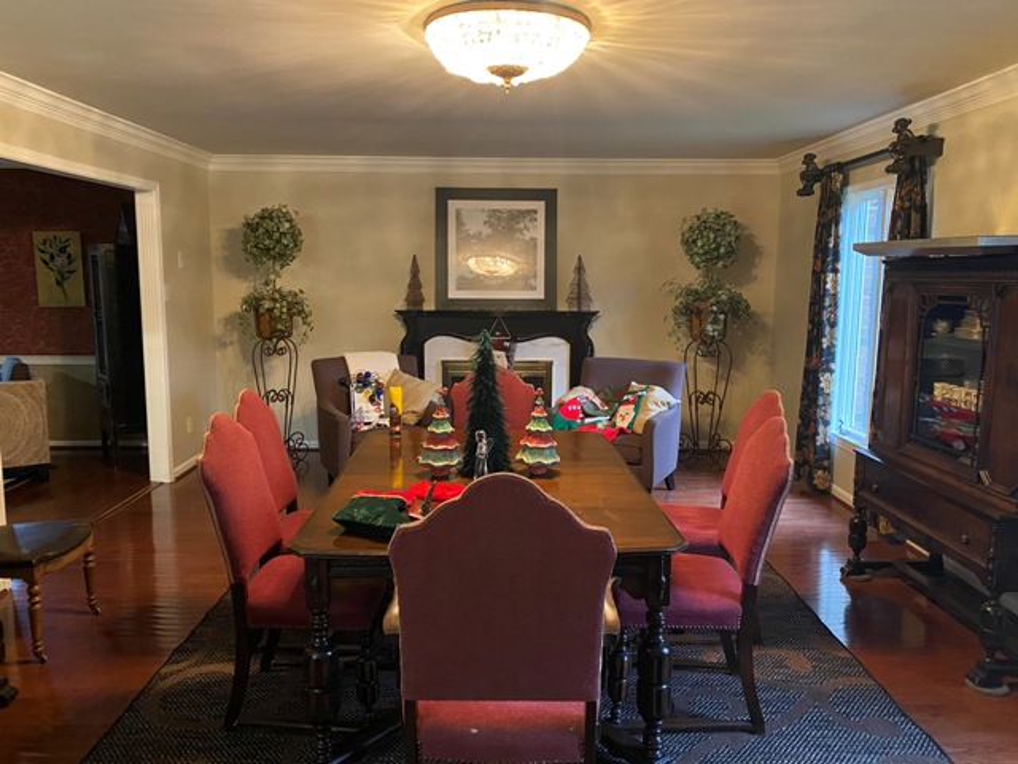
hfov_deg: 67.3
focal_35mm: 26
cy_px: 382
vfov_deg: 53.1
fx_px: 765
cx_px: 509
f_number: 1.8
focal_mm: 4.25
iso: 640
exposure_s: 1/30
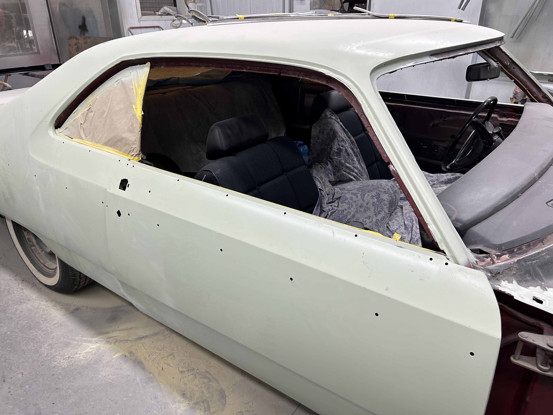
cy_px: 208
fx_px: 415
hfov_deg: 67.3
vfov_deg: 53.1
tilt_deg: -25.5
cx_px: 276
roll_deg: +0.4
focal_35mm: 26
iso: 100
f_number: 1.5
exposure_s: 1/100
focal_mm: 5.7
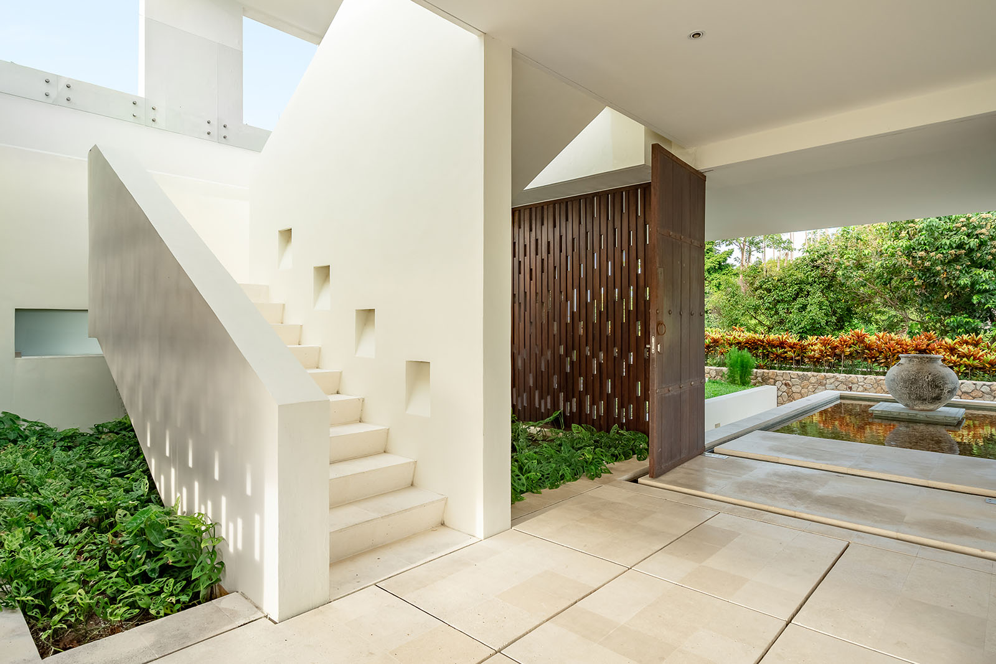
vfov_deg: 64.6
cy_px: 332
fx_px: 526
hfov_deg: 86.9
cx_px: 498
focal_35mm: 19
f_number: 8
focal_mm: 19
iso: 320
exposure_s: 1/640
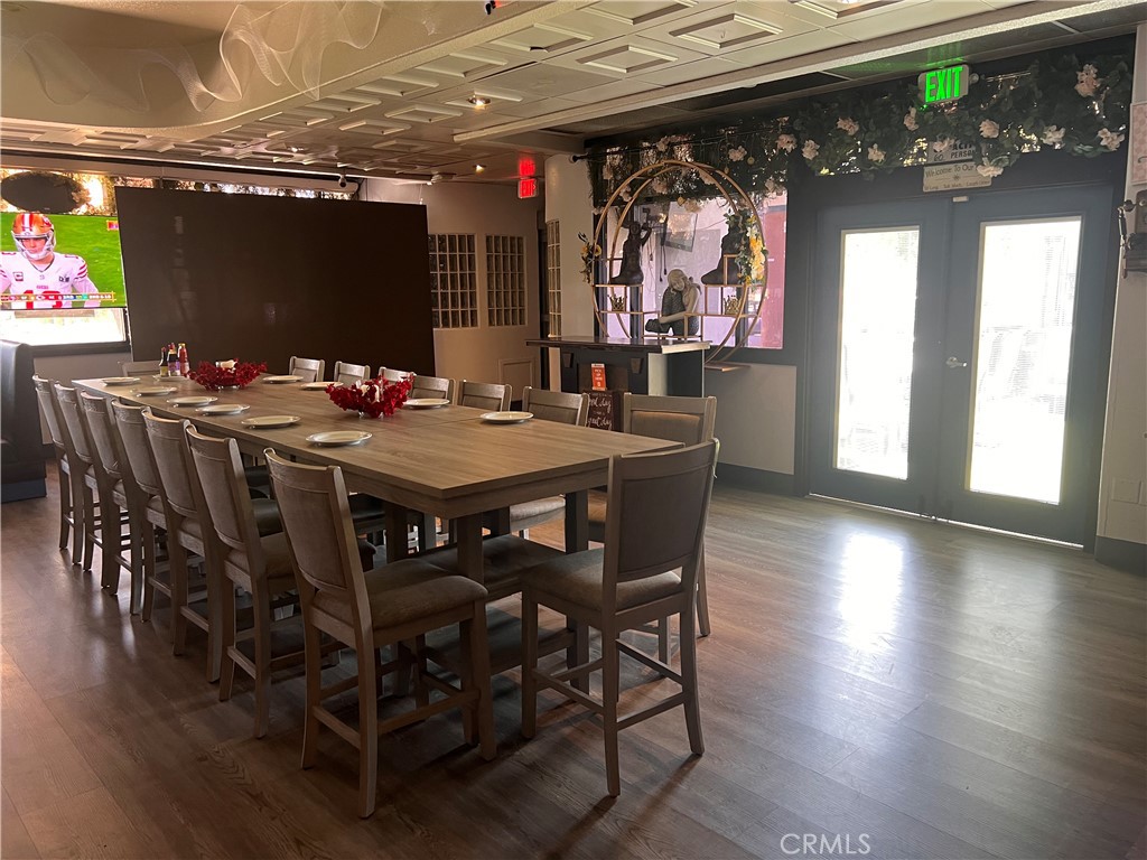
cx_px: 574
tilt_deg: -8.6
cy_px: 430
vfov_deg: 53.1
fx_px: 862
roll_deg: +1.6
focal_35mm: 26
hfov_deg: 67.3
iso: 160
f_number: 1.5
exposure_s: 1/60
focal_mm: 5.7
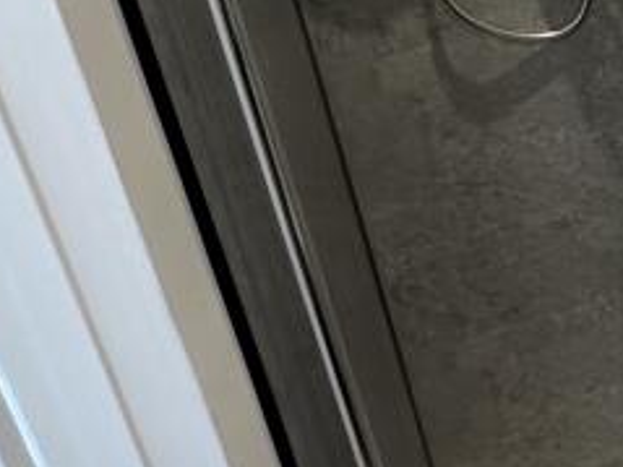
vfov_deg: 24.4
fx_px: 1079
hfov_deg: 20.1
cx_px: 1186
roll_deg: -0.9
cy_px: 227
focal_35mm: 60
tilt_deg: -21.6
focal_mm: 2.22
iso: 200
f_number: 2.2
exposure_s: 1/100
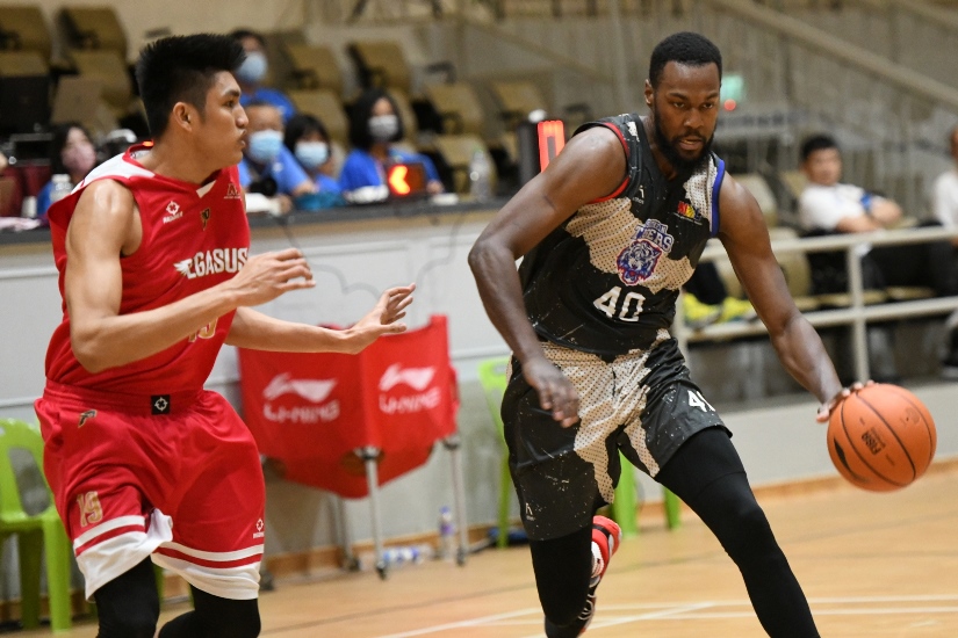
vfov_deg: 8.3
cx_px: 479
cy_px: 319
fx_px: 4390
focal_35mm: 165
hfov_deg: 12.5
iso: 8000
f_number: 3.2
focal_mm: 165
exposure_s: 1/500
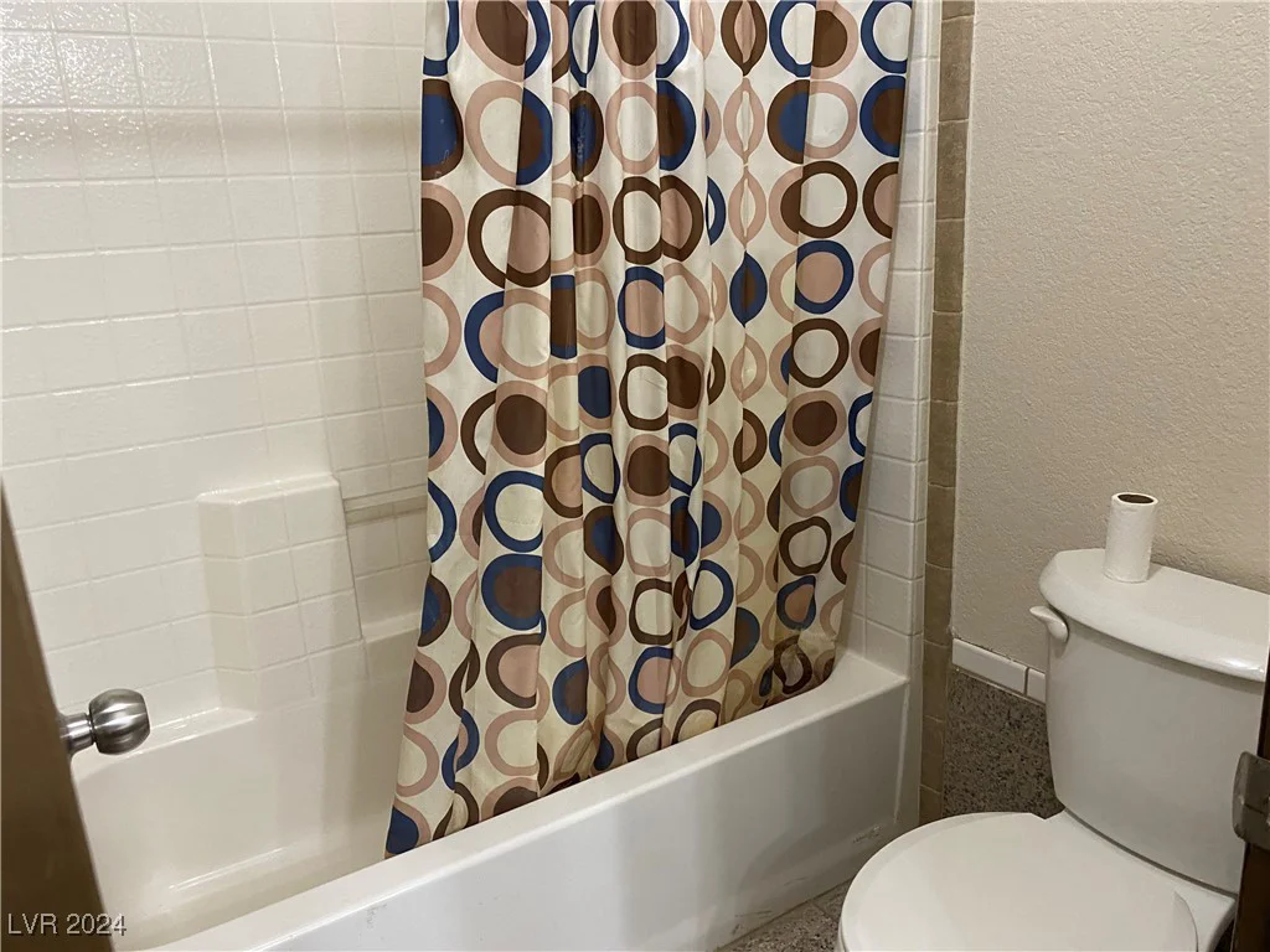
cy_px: 476
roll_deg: +4.1
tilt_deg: -16.6
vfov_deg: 53.1
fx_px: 954
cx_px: 635
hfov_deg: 67.3
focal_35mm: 26
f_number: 1.8
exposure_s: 1/60
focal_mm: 4.25
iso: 250
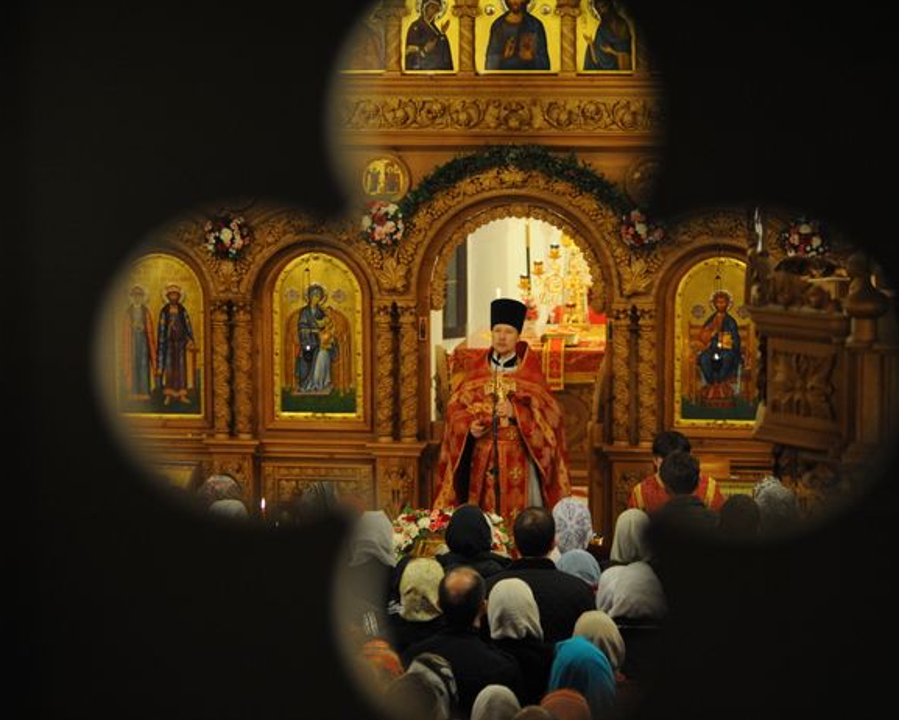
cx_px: 488
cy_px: 358
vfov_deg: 16.9
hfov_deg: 21.0
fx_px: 2422
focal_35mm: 91
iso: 3200
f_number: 2.8
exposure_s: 1/160
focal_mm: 80
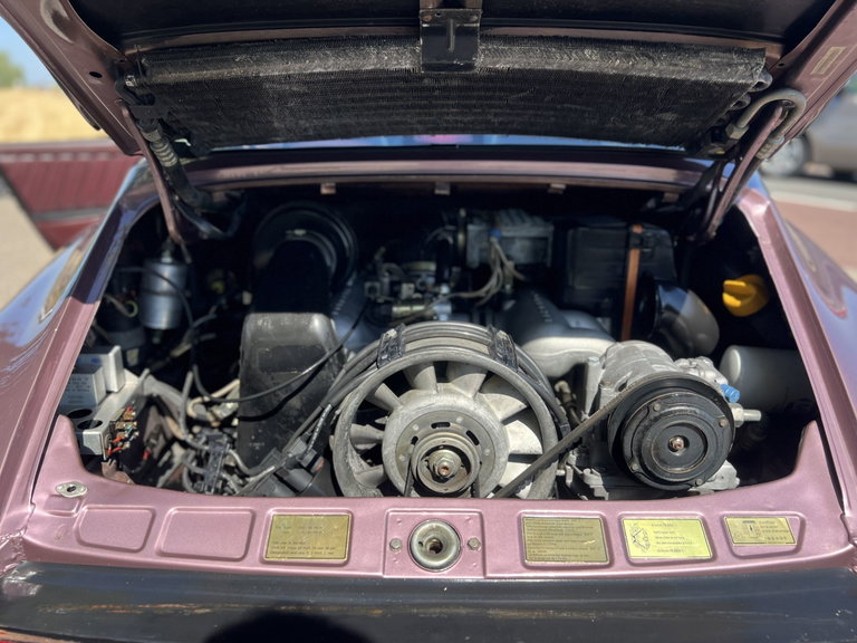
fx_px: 644
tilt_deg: -19.4
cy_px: 322
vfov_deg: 53.1
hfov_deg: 67.3
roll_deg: +0.8
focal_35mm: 26
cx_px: 428
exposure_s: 1/1311
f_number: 1.5
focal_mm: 5.7
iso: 50
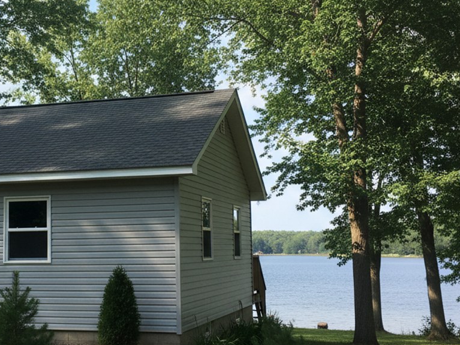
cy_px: 153
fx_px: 478
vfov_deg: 39.6
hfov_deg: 49.2
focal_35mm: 36
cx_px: 111
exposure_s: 1/1958
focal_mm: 6.4
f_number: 1.8
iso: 511
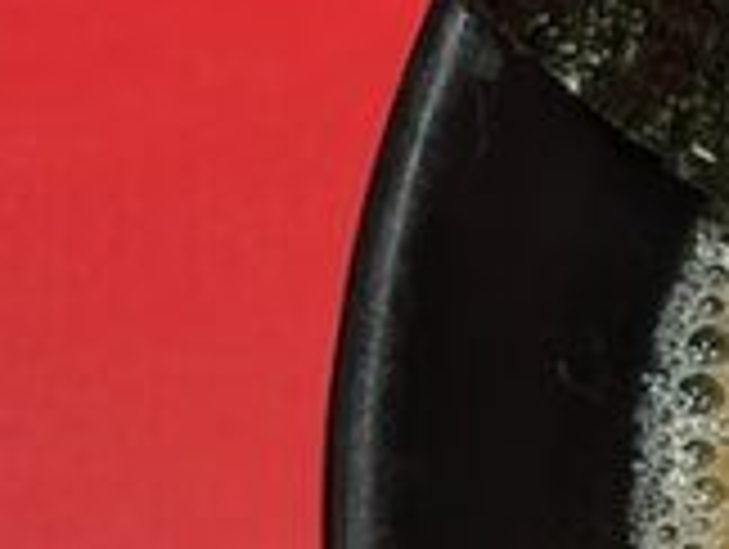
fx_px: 6918
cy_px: 446
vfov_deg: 4.5
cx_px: 2196
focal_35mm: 328
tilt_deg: -58.7
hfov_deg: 5.6
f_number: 1.6
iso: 32
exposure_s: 1/50
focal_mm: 5.96
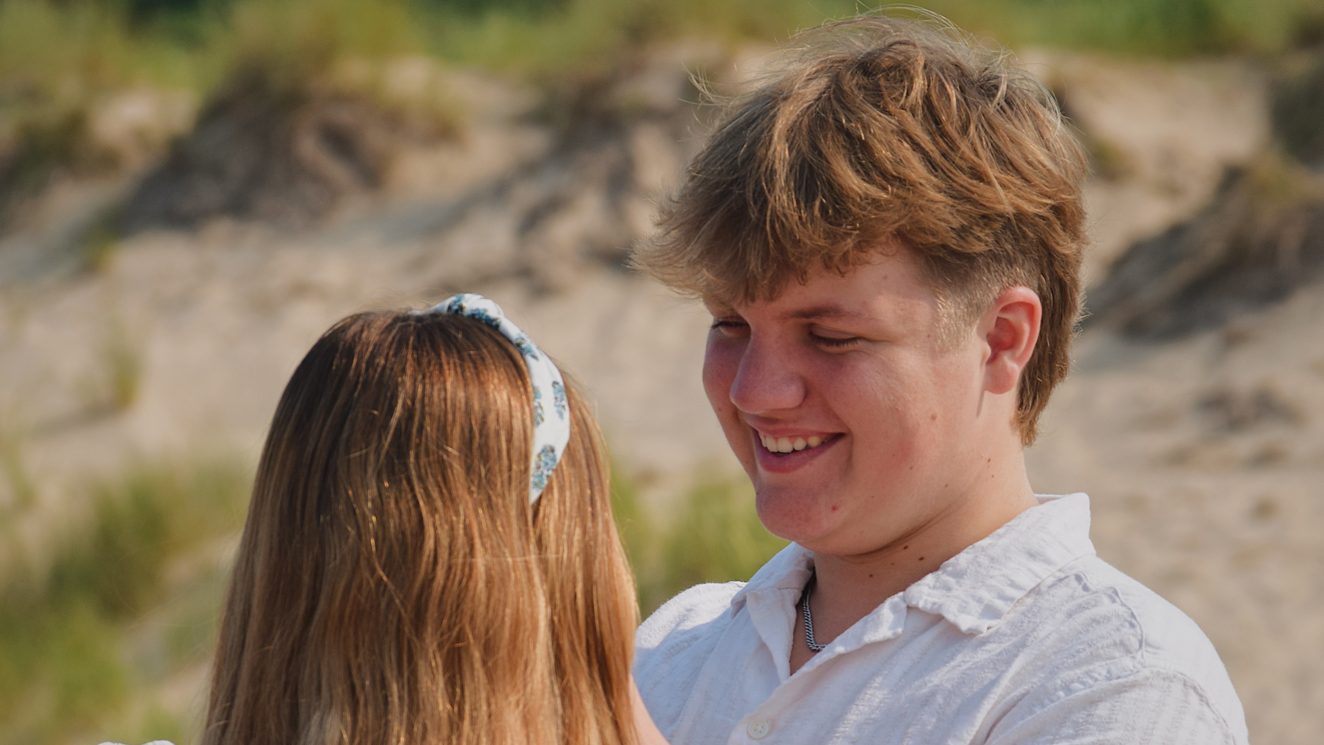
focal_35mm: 260
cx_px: 663
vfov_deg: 4.7
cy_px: 571
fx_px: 9128
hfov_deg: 8.3
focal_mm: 110
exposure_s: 1/800
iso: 200
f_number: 7.1
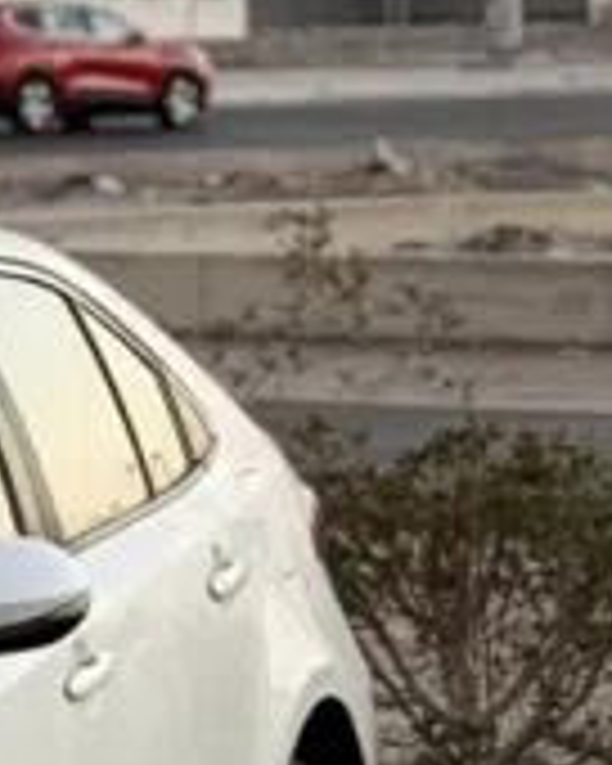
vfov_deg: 10.9
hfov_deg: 8.3
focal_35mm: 176
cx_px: -630
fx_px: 3985
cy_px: 207
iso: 64
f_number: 1.78
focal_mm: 6.76
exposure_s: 1/289
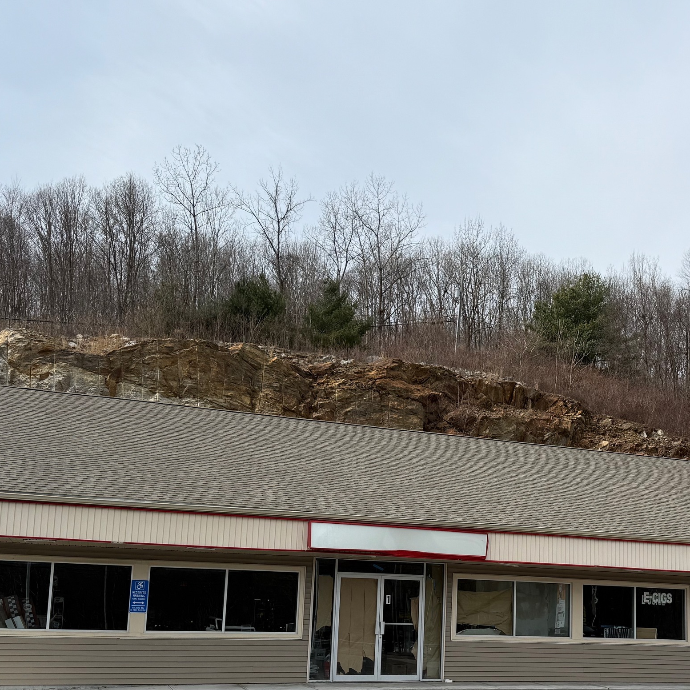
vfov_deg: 39.2
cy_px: 497
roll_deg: -1.8
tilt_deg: +6.9
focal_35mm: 42
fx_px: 947
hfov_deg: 39.5
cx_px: 470
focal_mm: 6.76
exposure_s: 1/5714
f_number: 1.78
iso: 80
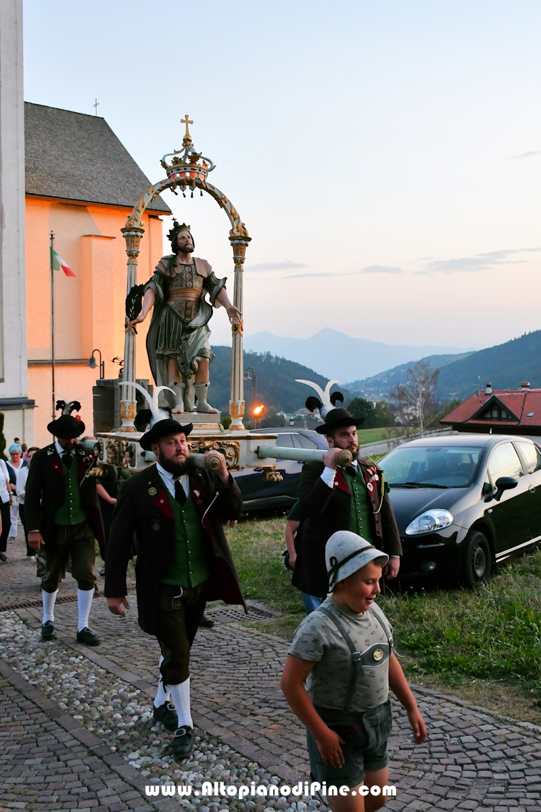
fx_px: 676
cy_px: 406
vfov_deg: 61.9
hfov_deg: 43.6
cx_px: 270
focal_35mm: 30
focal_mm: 20
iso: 1250
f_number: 3.5
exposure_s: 1/125
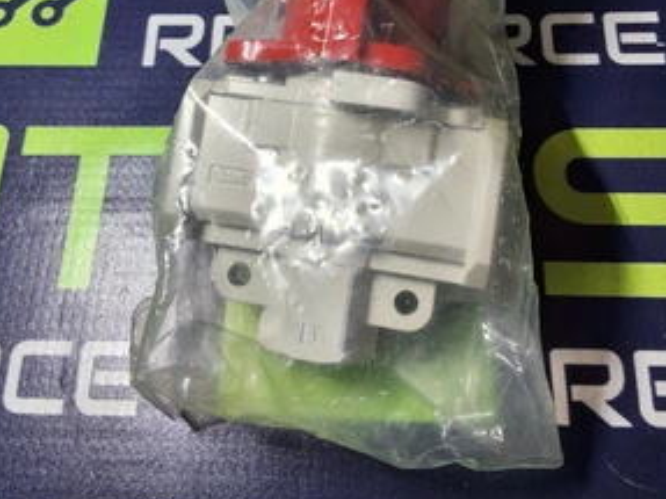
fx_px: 750
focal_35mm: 39
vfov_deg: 36.1
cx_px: 336
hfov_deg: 47.9
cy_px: 137
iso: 40
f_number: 1.9
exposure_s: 1/120
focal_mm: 2.91
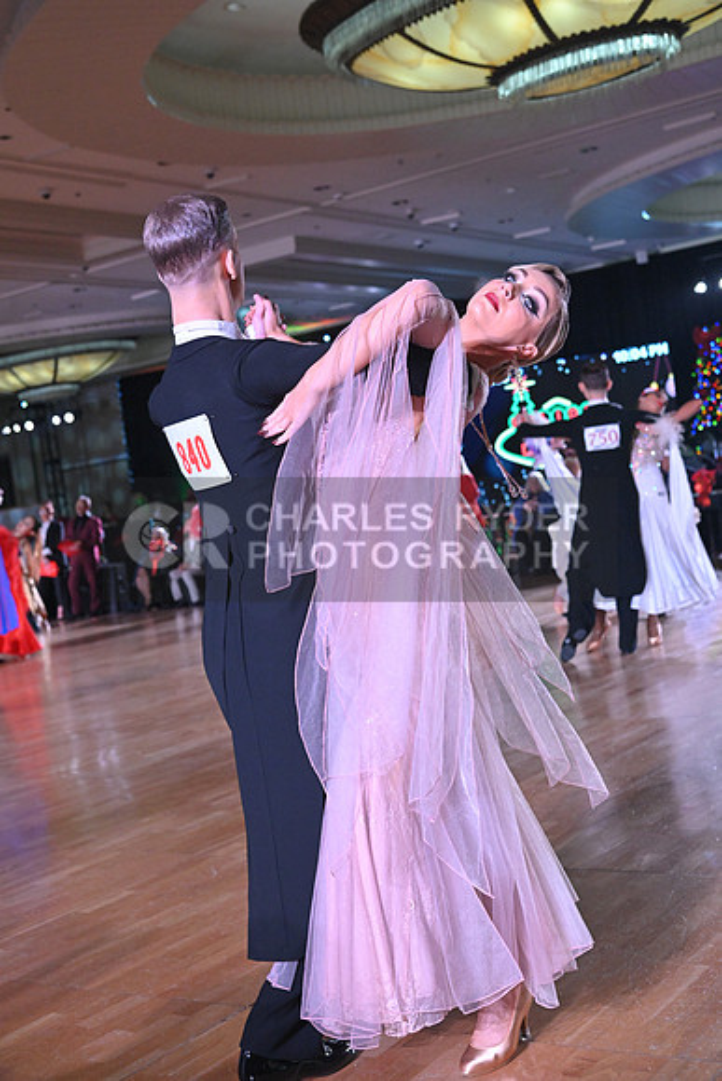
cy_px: 540
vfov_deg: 41.1
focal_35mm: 48
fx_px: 1443
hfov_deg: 28.1
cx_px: 361
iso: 4000
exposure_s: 1/400
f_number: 5
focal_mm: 48
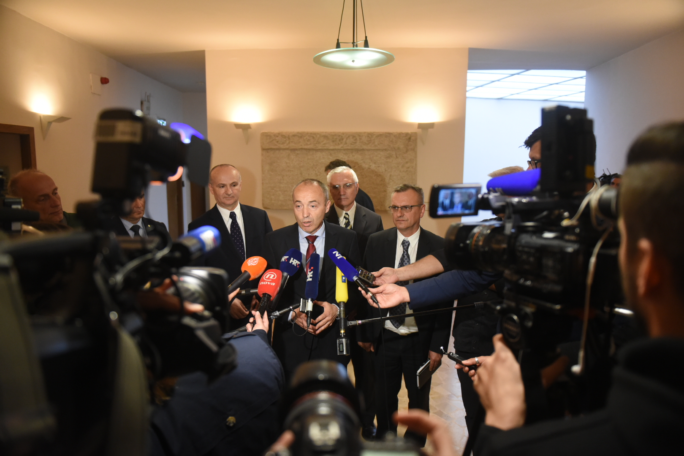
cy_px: 228
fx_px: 456
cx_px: 342
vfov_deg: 53.1
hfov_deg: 73.7
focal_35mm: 24
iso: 3200
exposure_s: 1/320
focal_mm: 24
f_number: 2.8
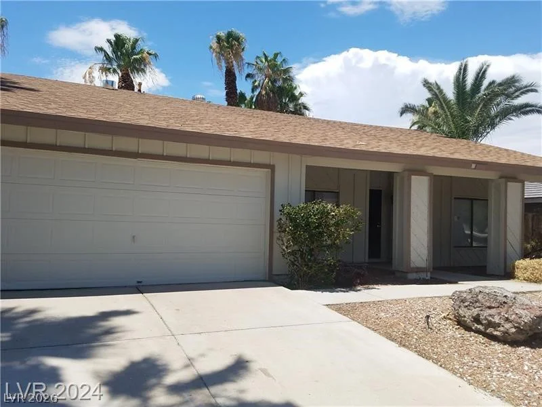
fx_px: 407
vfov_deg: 53.1
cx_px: 271
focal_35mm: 26
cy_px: 204
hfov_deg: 67.3
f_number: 1.7
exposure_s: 1/2584
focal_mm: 4.2
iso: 50
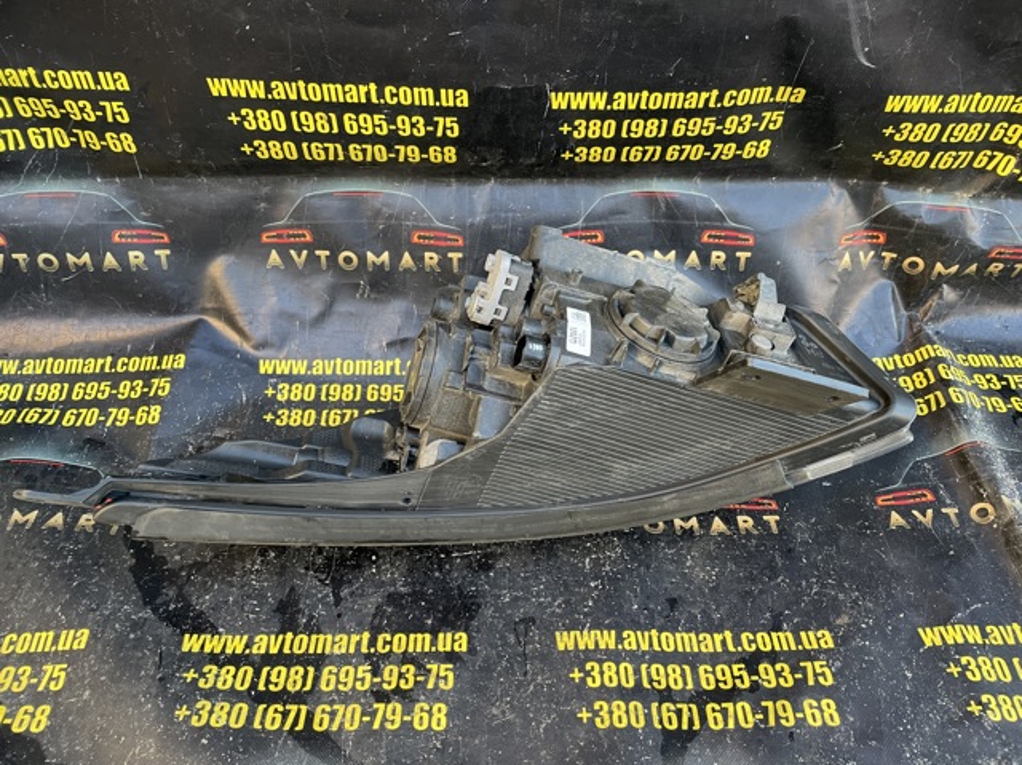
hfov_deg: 67.3
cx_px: 511
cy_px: 382
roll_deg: -0.9
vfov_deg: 53.0
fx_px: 767
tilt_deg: -37.2
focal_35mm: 26
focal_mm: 4.2
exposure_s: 1/97
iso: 125
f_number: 1.6
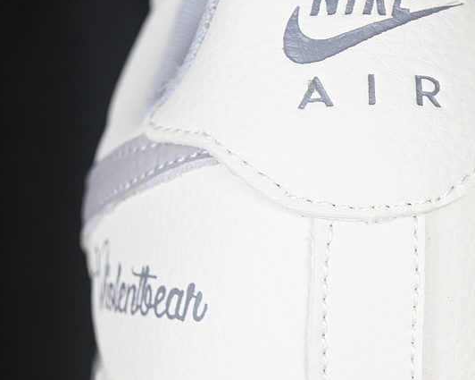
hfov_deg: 13.5
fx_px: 2009
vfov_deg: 10.8
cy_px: 240
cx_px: 336
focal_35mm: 143
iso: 160
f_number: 7.1
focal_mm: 50
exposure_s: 1/80
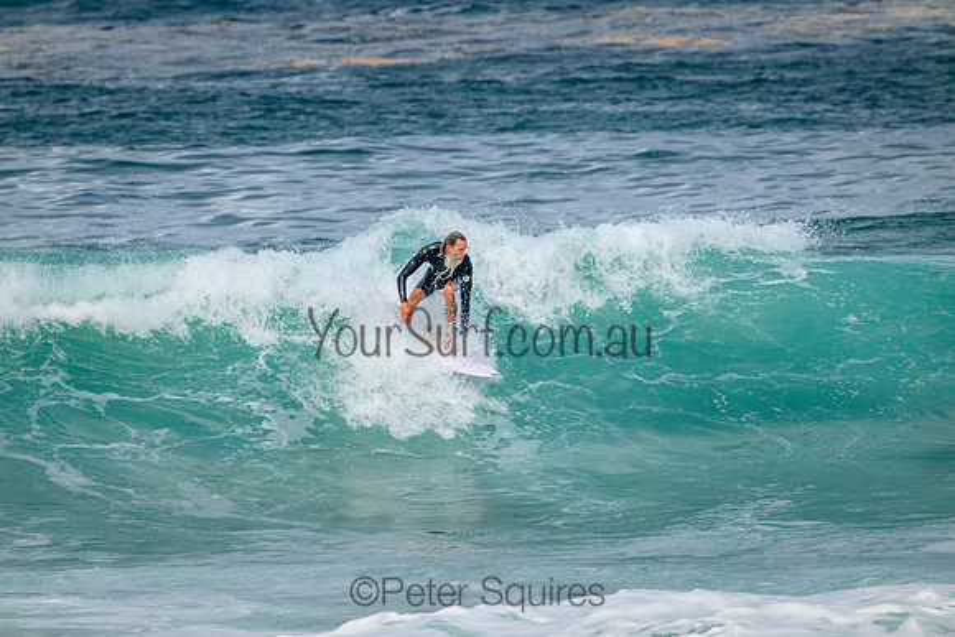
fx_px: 21226
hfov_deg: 2.6
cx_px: 478
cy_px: 318
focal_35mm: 800
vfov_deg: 1.7
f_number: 11
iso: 900
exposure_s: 1/2000
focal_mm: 800
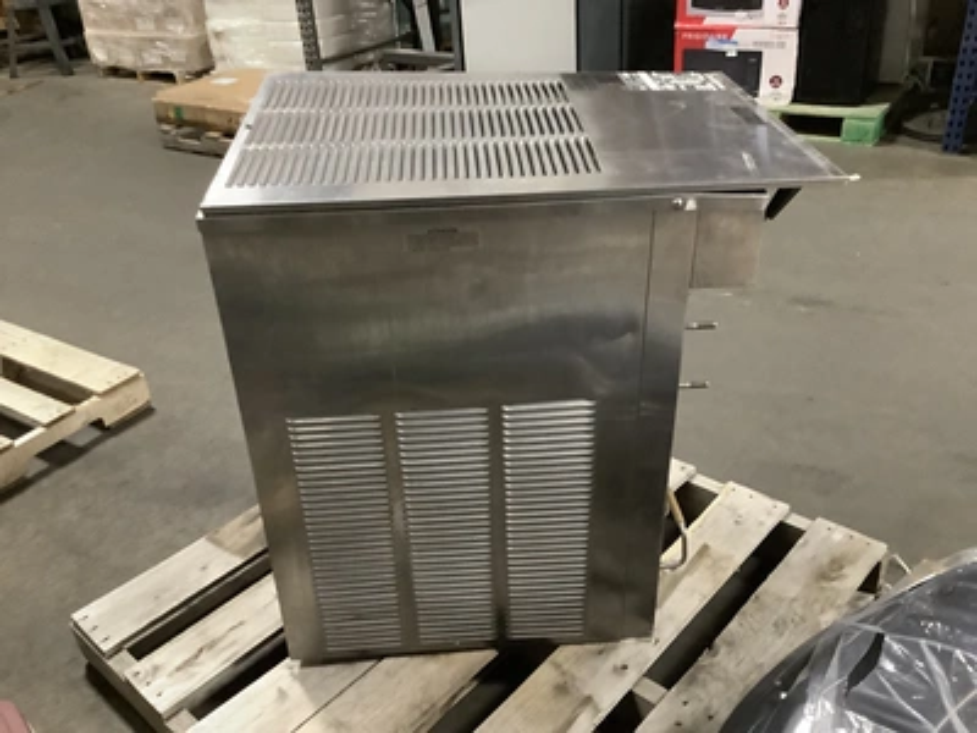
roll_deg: +5.5
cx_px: 488
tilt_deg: -29.6
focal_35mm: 31
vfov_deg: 45.4
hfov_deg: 58.4
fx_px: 875
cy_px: 366
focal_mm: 3.3
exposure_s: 1/30
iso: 640
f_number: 2.4
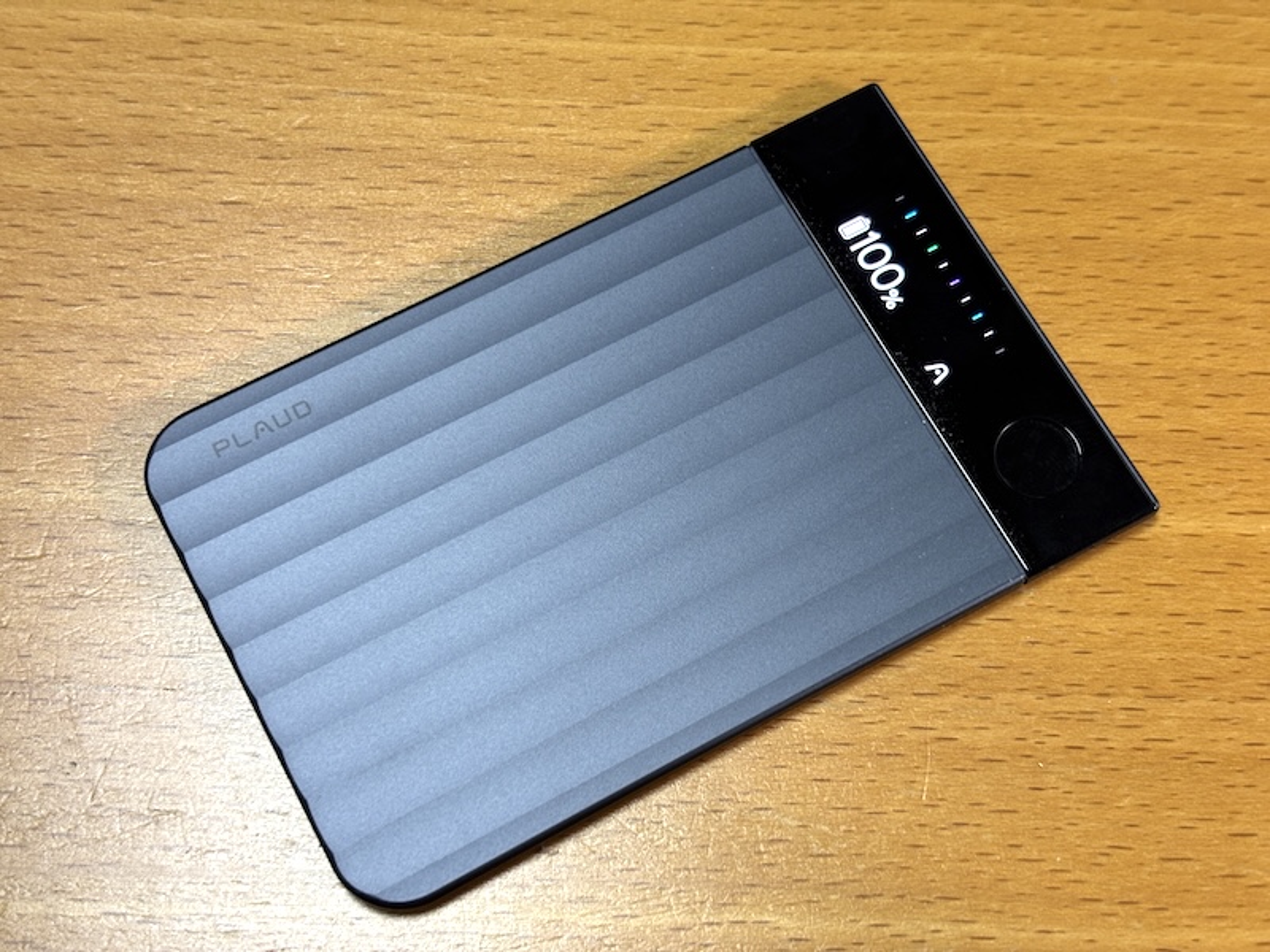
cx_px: 635
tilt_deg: -69.4
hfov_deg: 36.8
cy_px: 476
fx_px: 1908
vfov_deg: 28.0
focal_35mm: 52
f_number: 1.6
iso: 100
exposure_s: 1/50
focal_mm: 5.96
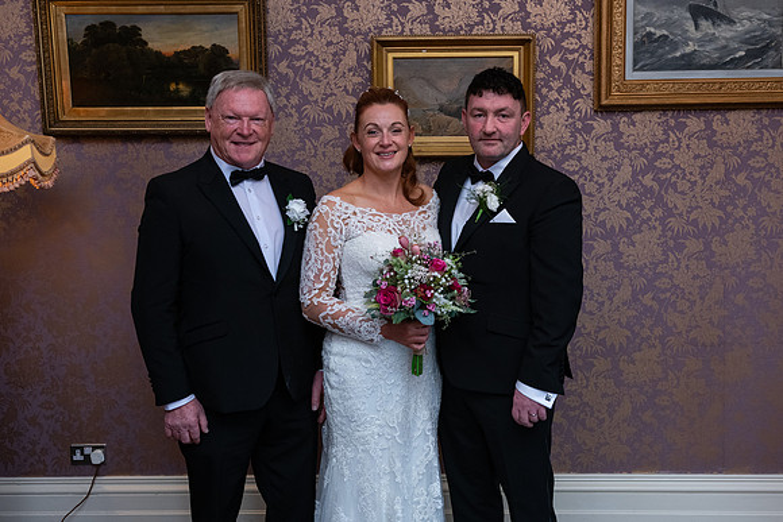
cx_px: 430
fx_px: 972
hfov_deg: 43.8
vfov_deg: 30.1
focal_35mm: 45
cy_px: 240
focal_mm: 40
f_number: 5
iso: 1250
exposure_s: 1/160
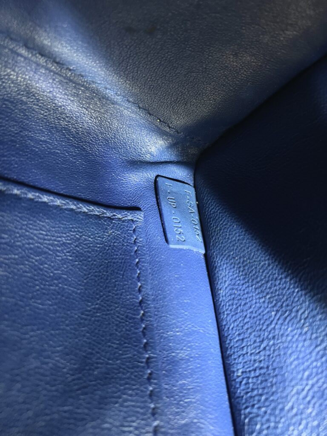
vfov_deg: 67.3
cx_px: 164
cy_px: 218
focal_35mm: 26
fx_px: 327
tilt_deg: -87.3
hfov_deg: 53.1
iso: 1000
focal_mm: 5.7
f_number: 1.5
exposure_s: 1/30
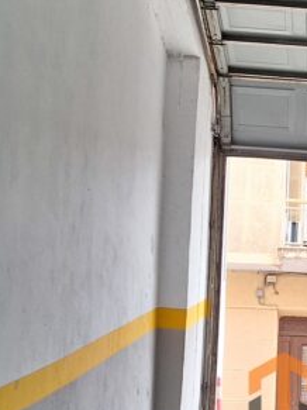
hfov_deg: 17.1
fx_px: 959
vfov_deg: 23.0
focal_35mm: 81
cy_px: 425
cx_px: 403
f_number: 1.8
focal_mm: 5.54
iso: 64
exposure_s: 1/100
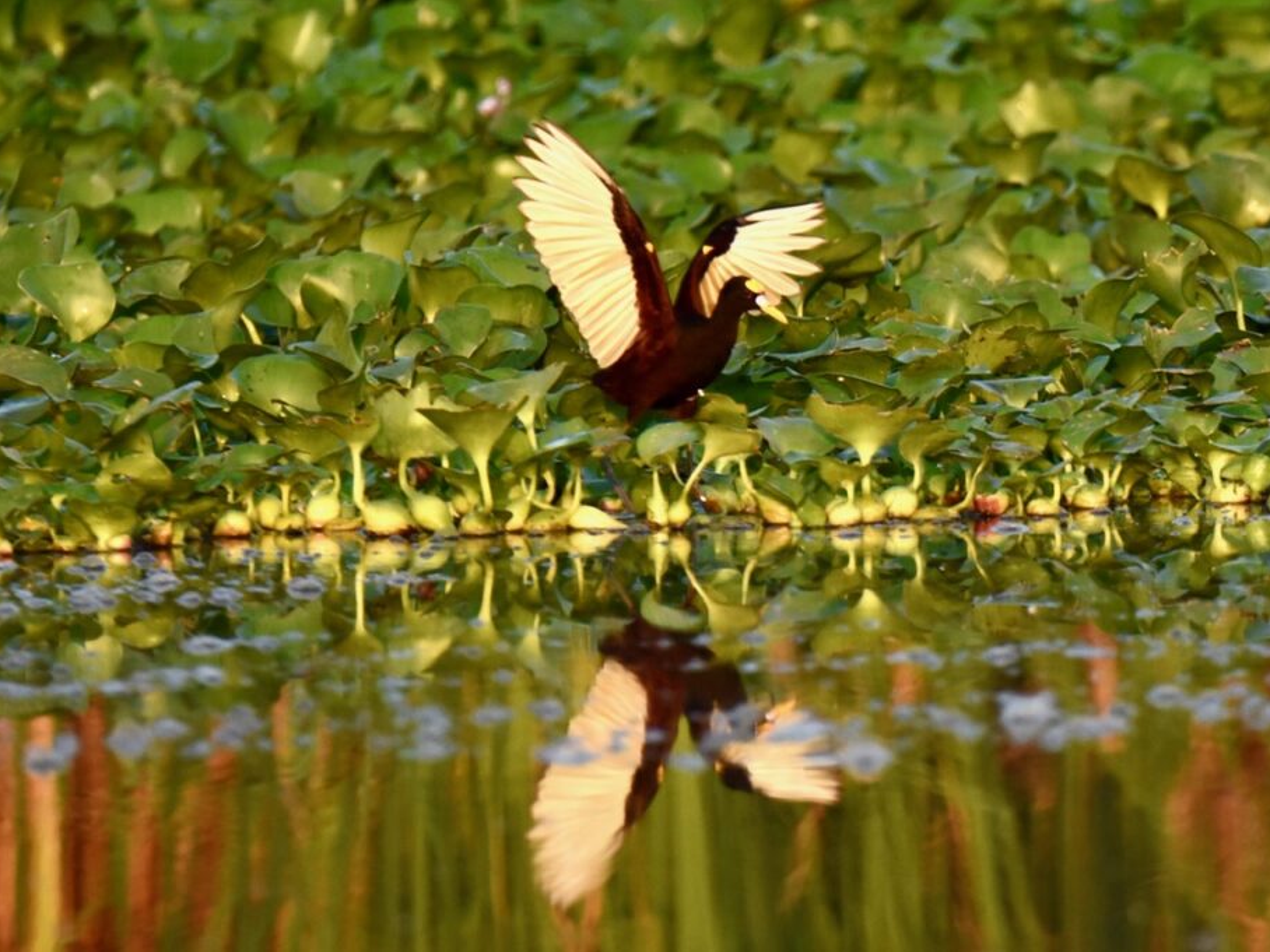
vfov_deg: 3.4
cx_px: 669
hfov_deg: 4.6
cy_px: 476
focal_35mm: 434
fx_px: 15923
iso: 800
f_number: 8
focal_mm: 400
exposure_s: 1/1000
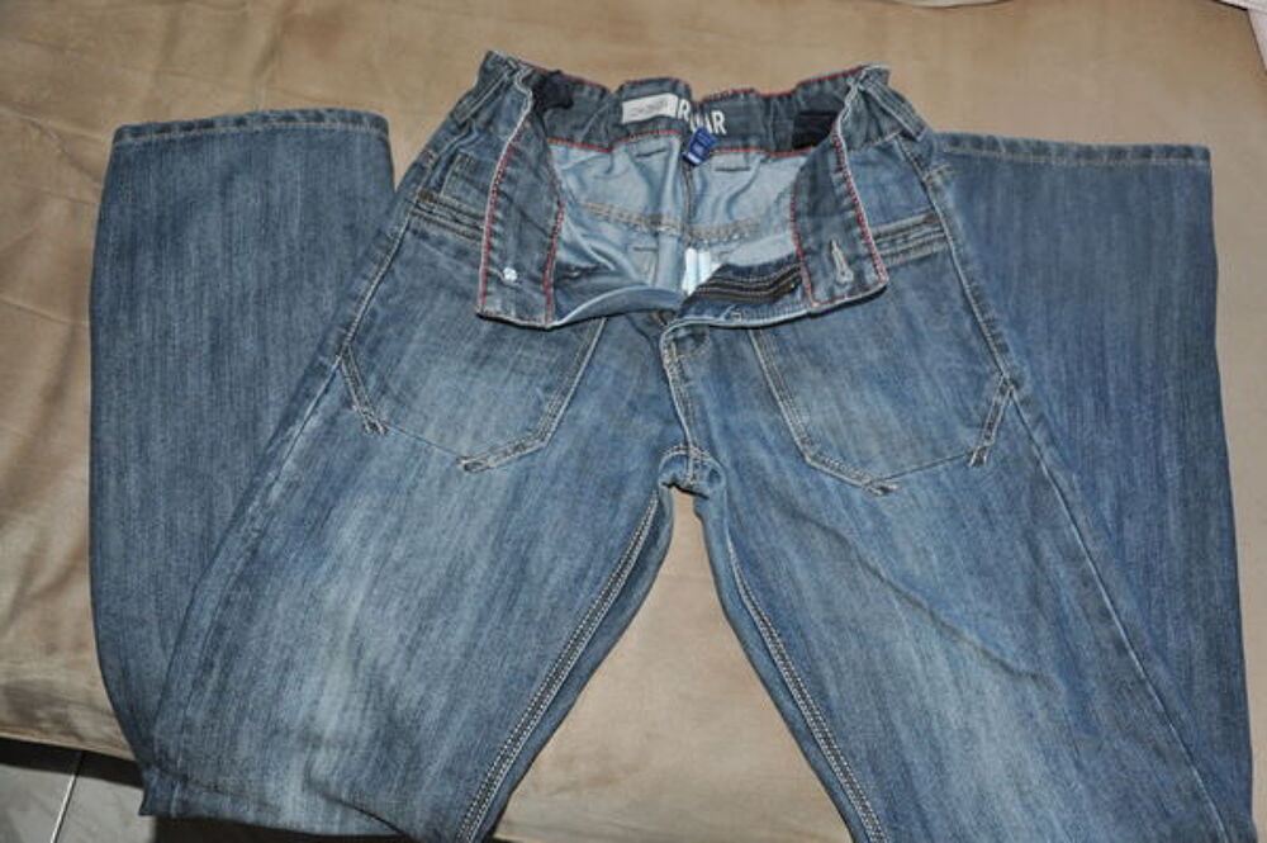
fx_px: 1477
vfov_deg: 31.8
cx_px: 634
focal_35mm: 42
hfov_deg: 46.4
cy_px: 422
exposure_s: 1/60
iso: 800
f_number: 4
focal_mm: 28
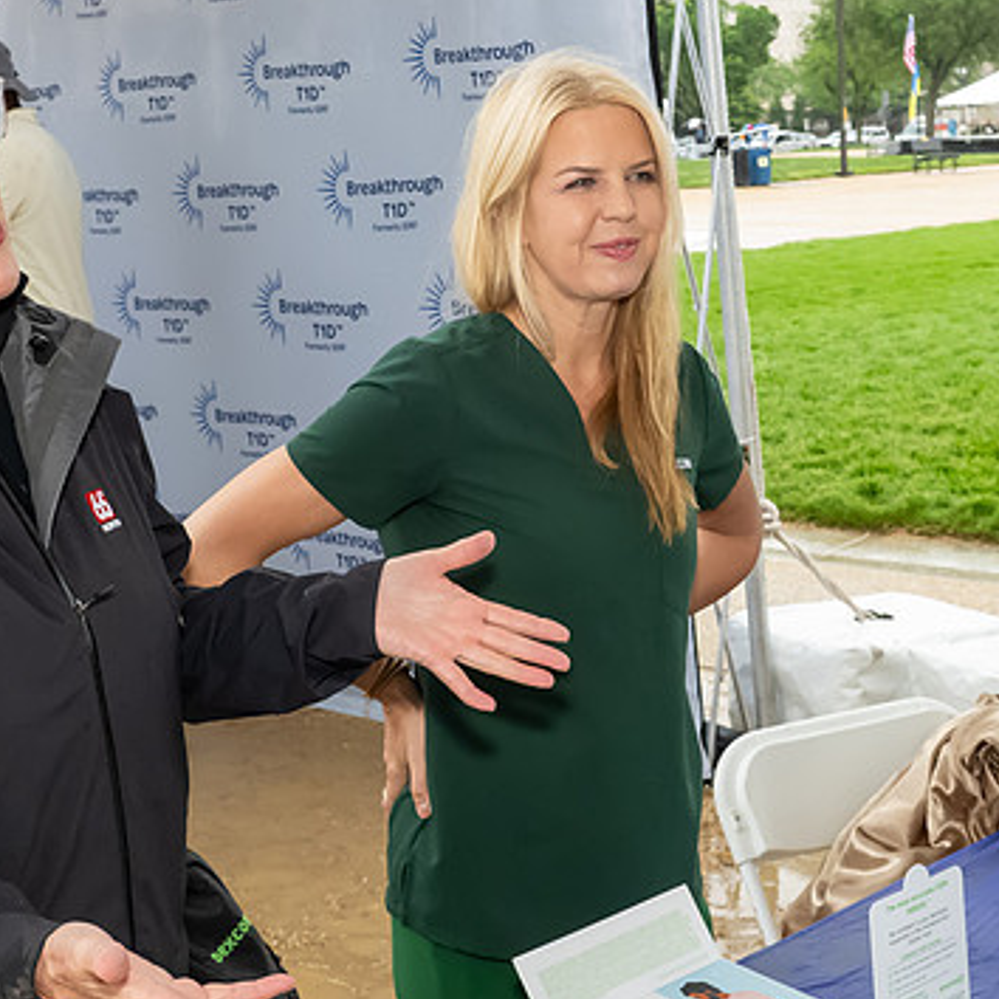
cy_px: 326
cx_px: 481
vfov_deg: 24.5
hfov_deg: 24.7
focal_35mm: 70
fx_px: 2286
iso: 3600
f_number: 7.1
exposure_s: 1/250
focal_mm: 26
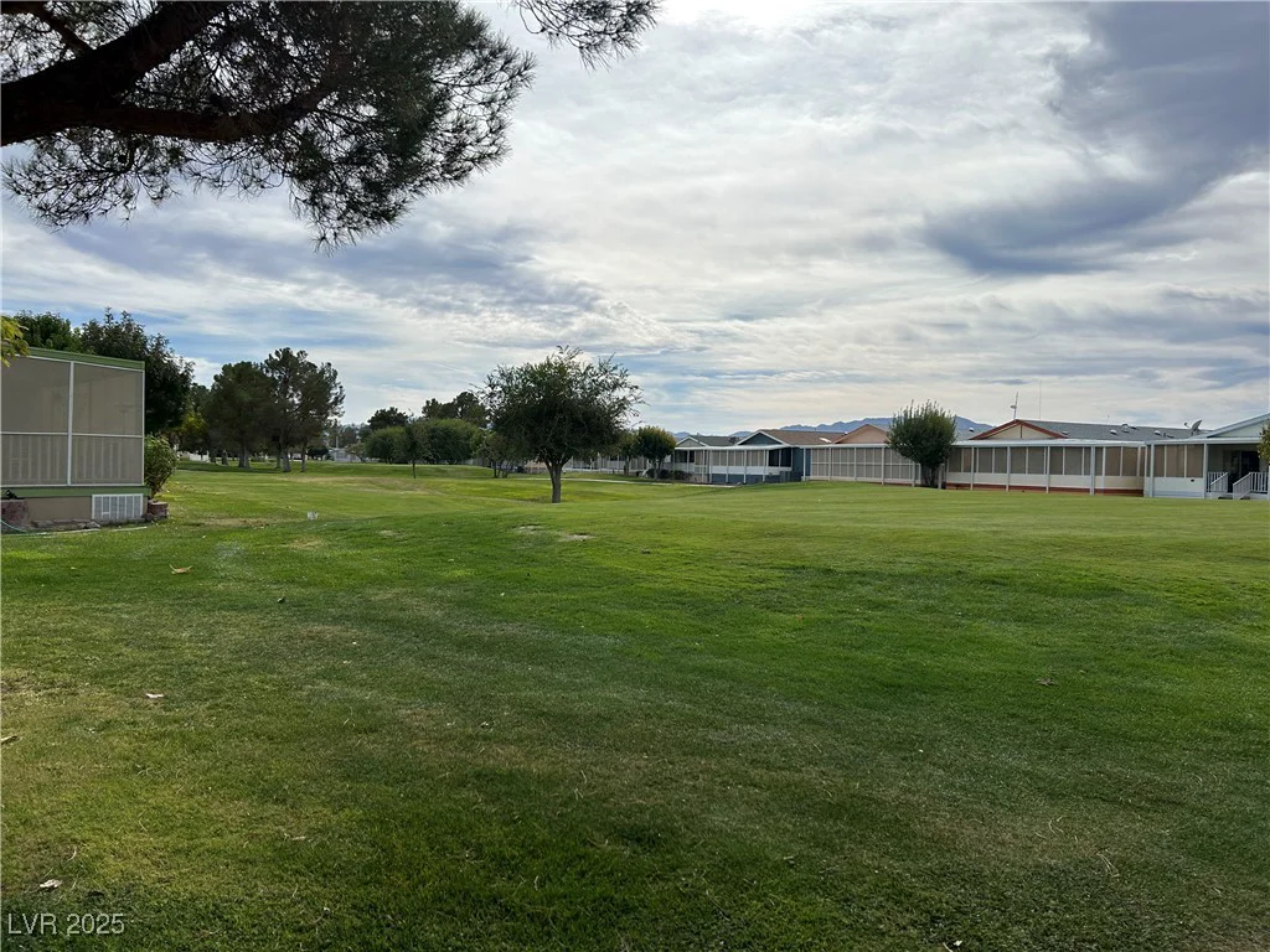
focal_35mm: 26
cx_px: 635
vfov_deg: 53.1
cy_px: 476
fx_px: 954
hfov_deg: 67.3
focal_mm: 5.7
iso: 50
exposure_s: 1/11364
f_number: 1.5
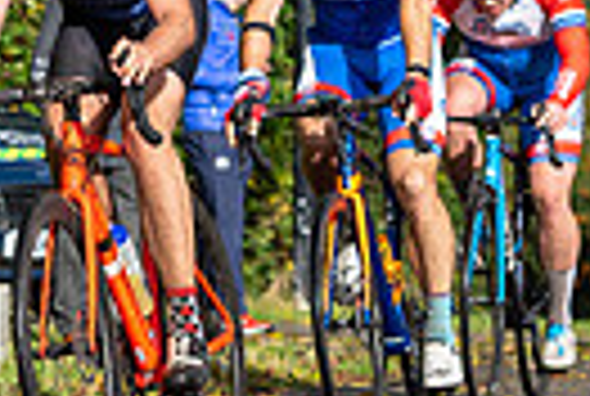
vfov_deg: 3.6
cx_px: 140
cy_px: -83
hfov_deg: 5.4
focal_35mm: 380
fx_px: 6242
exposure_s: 1/2000
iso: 200
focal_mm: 86
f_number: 4
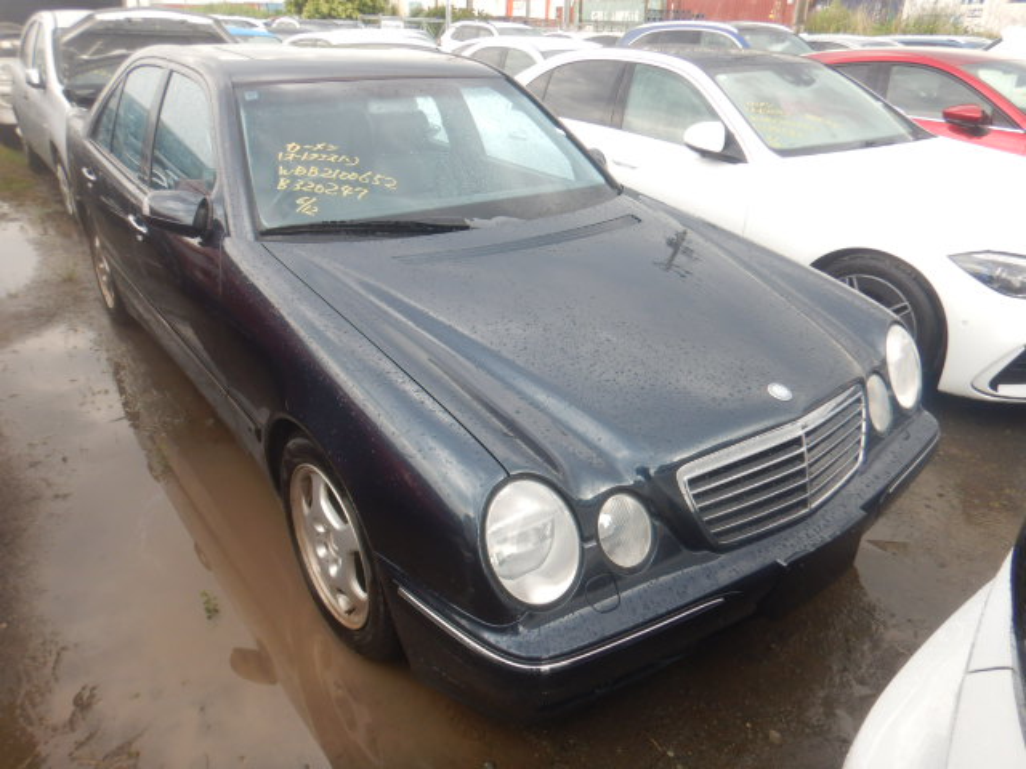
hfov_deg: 71.6
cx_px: 513
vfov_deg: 56.8
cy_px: 384
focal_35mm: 24
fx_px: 711
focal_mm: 4.3
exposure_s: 1/30
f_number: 2.8
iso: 140
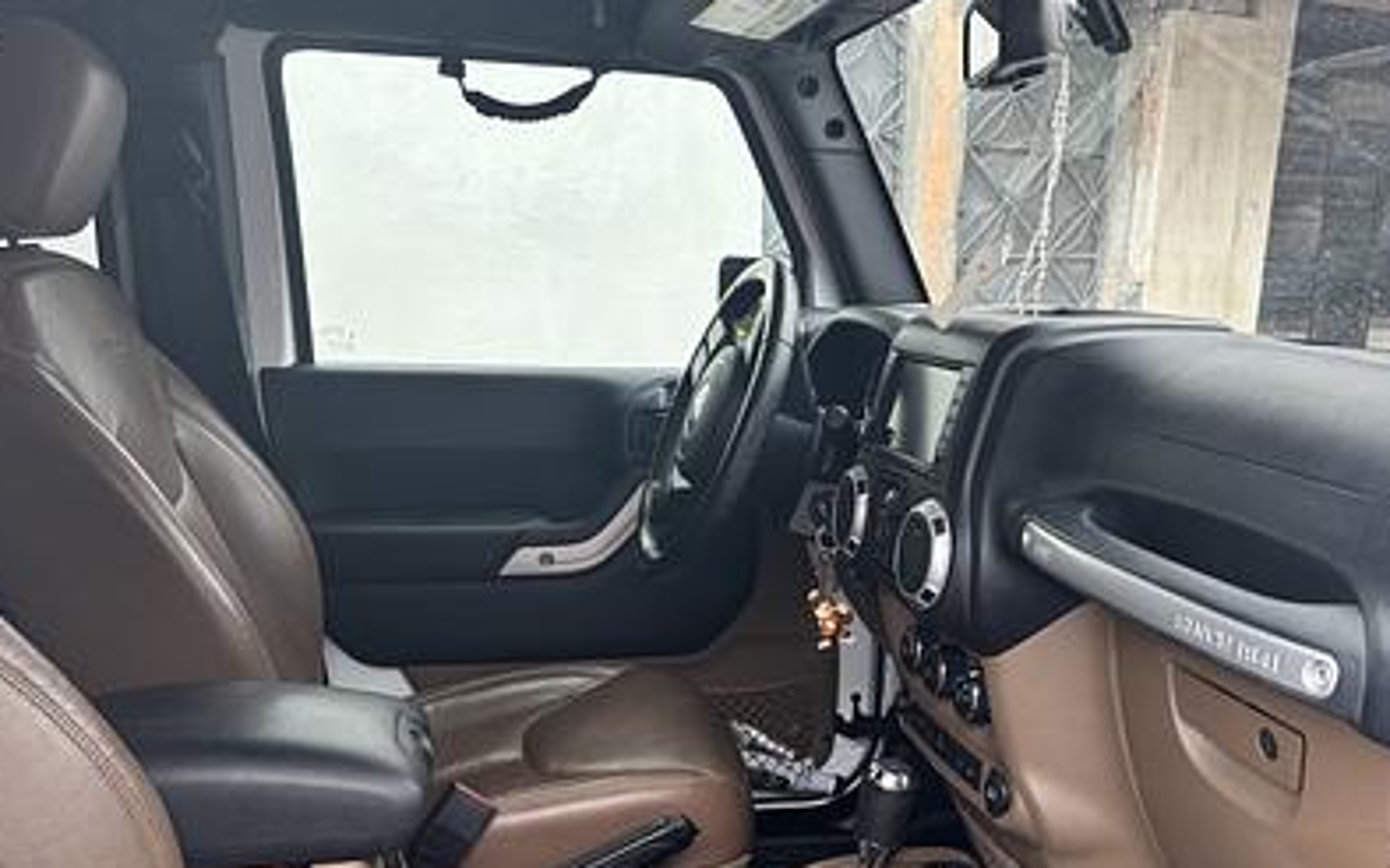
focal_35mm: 35
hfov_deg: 55.3
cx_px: 744
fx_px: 1325
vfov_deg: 36.0
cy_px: 549
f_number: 1.6
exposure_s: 1/158
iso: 40
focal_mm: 5.96
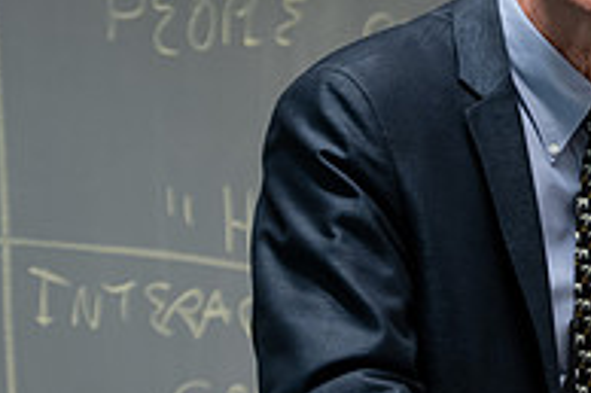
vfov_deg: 4.7
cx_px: 667
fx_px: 4806
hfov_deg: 7.0
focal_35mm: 293
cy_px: 172
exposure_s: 1/200
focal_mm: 98
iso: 1250
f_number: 2.8
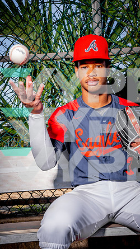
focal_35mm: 53
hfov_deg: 22.6
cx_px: 83
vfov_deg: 39.2
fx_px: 350
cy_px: 125
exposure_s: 1/125
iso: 200
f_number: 11
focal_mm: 50
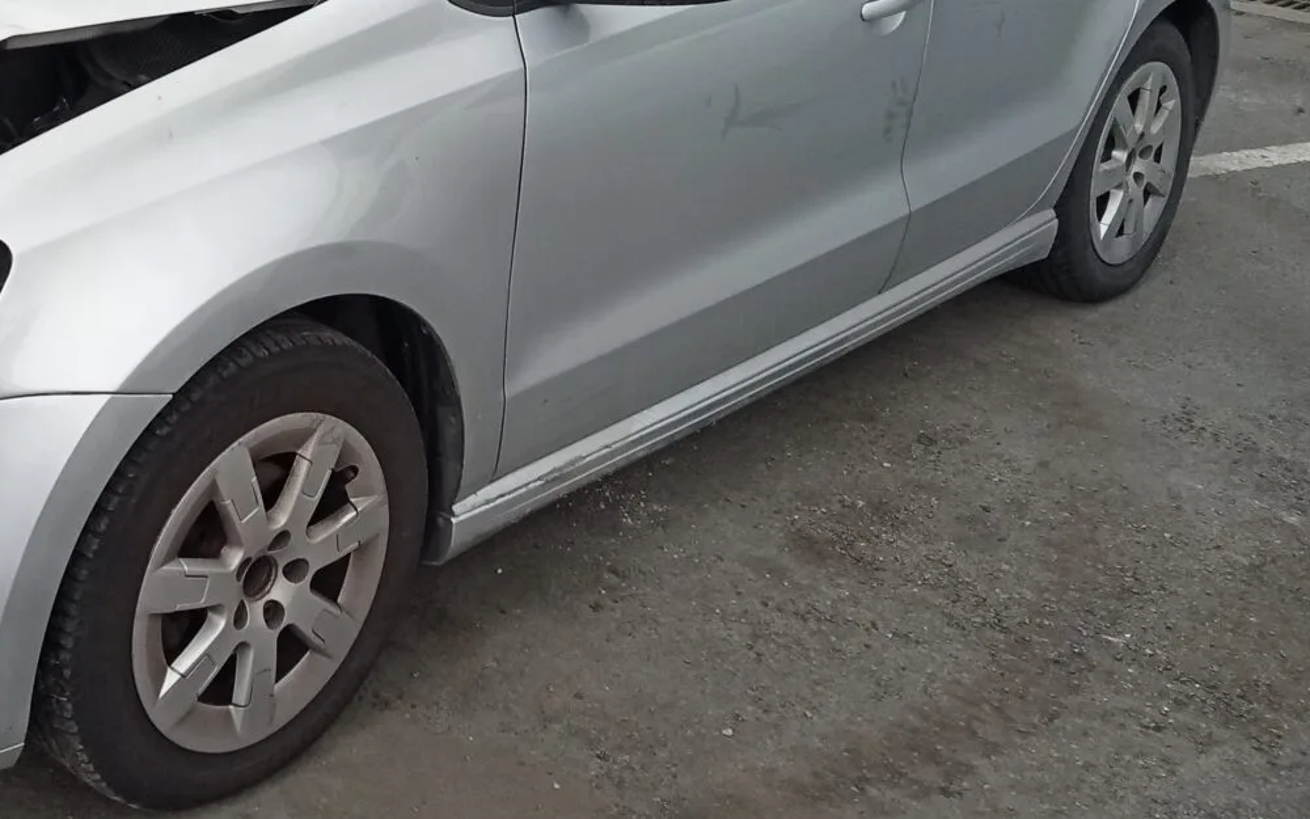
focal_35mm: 57
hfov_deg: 33.7
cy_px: 21
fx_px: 2035
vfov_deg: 22.0
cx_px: 115
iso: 101
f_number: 2.2
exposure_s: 1/269
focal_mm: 3.46
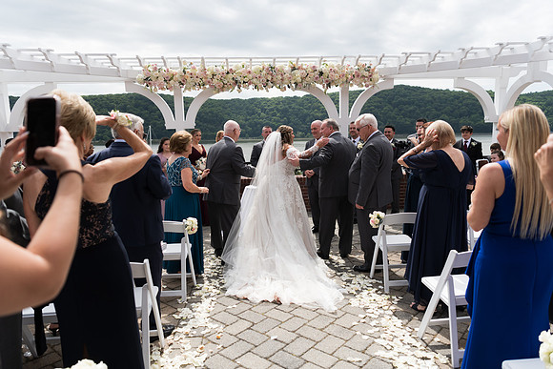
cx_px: 276
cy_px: 184
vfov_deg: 52.6
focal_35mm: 24
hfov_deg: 73.1
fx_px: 373
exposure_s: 1/1600
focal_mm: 24
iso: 64
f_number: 2.8
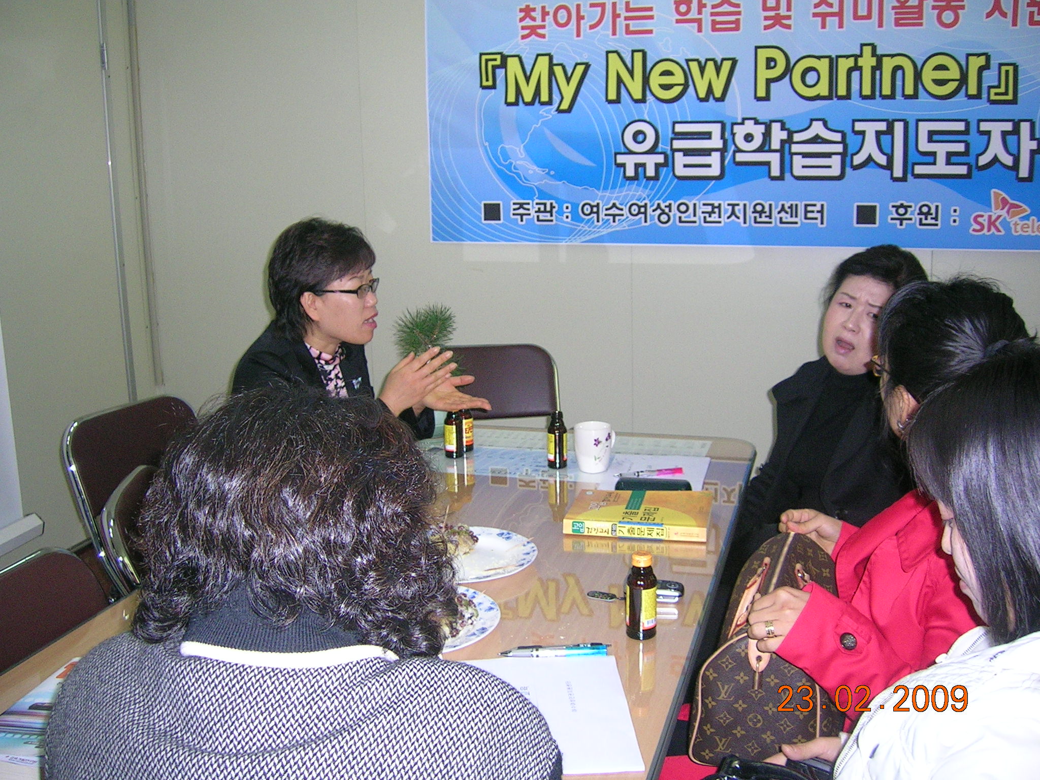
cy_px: 390
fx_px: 1052
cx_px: 520
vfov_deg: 40.7
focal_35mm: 35
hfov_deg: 52.6
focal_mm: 5.4
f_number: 2.8
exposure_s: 1/60.1
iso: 137
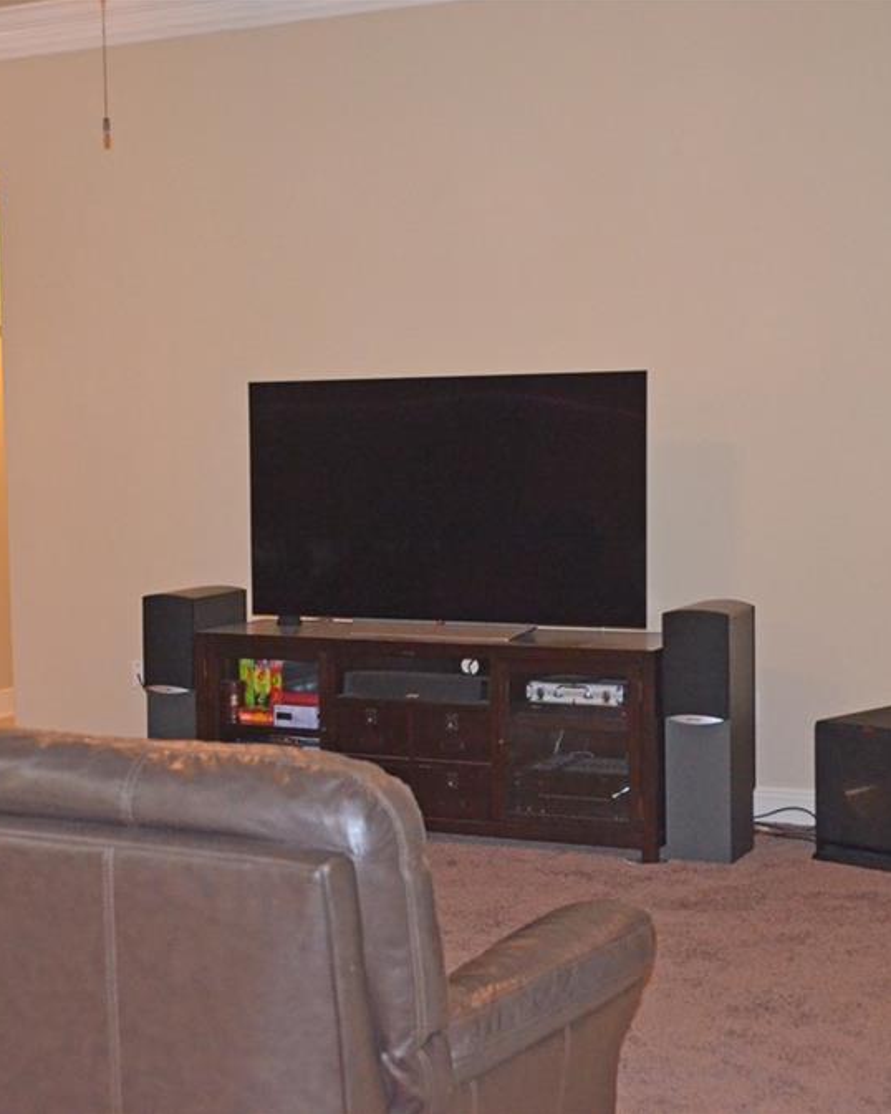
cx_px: 220
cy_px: 557
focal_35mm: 58
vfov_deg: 32.6
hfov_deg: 26.0
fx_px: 1903
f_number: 4
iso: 3200
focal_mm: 27
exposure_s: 1/60
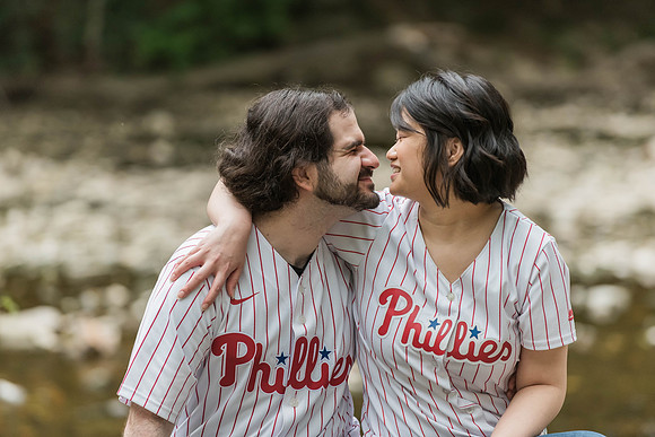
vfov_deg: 6.8
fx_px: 3694
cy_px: 216
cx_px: 325
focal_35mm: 203
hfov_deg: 10.1
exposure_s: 1/640
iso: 2000
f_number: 4
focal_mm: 200
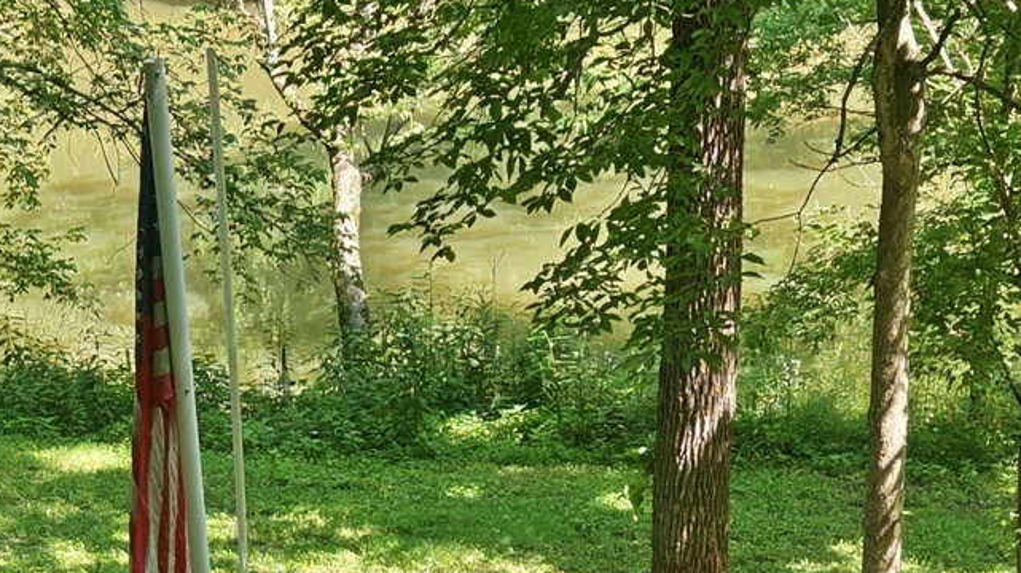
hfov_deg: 20.9
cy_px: 692
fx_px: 2760
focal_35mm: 102
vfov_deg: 11.6
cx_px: 325
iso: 100
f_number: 1.8
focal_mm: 8.7
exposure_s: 1/180
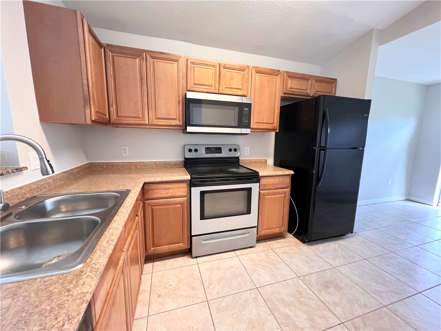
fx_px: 166
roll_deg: -0.7
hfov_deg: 106.2
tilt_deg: -8.5
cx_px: 220
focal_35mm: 13
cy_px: 166
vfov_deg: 89.9
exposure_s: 1/60
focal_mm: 1.57
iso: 320
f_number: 1.8
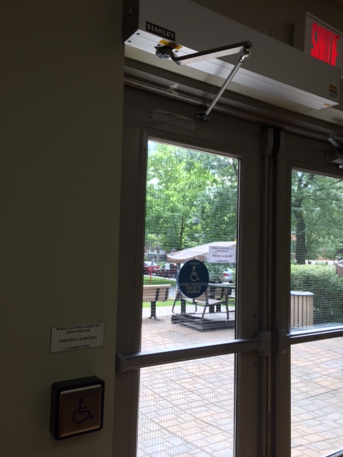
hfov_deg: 48.2
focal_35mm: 29
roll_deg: -1.9
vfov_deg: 61.7
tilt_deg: +2.0
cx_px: 172
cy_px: 228
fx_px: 383
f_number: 2.2
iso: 40
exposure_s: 1/120
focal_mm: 4.15
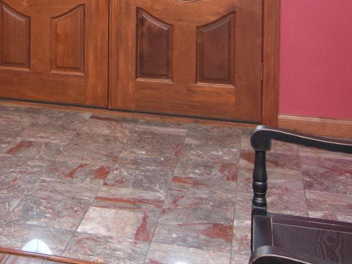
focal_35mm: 83
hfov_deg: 22.0
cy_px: -84
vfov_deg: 16.7
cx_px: -55
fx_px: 845
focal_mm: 13
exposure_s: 1/100
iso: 800
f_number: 5
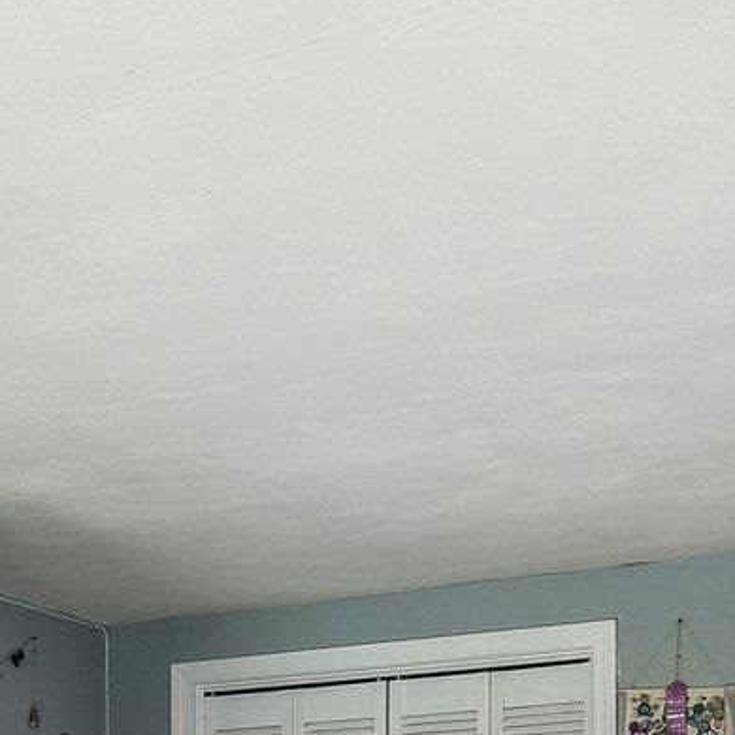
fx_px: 1609
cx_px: 166
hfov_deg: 25.4
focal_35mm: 67
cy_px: 1019
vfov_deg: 22.3
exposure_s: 1/20
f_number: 5.6
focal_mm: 10
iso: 200
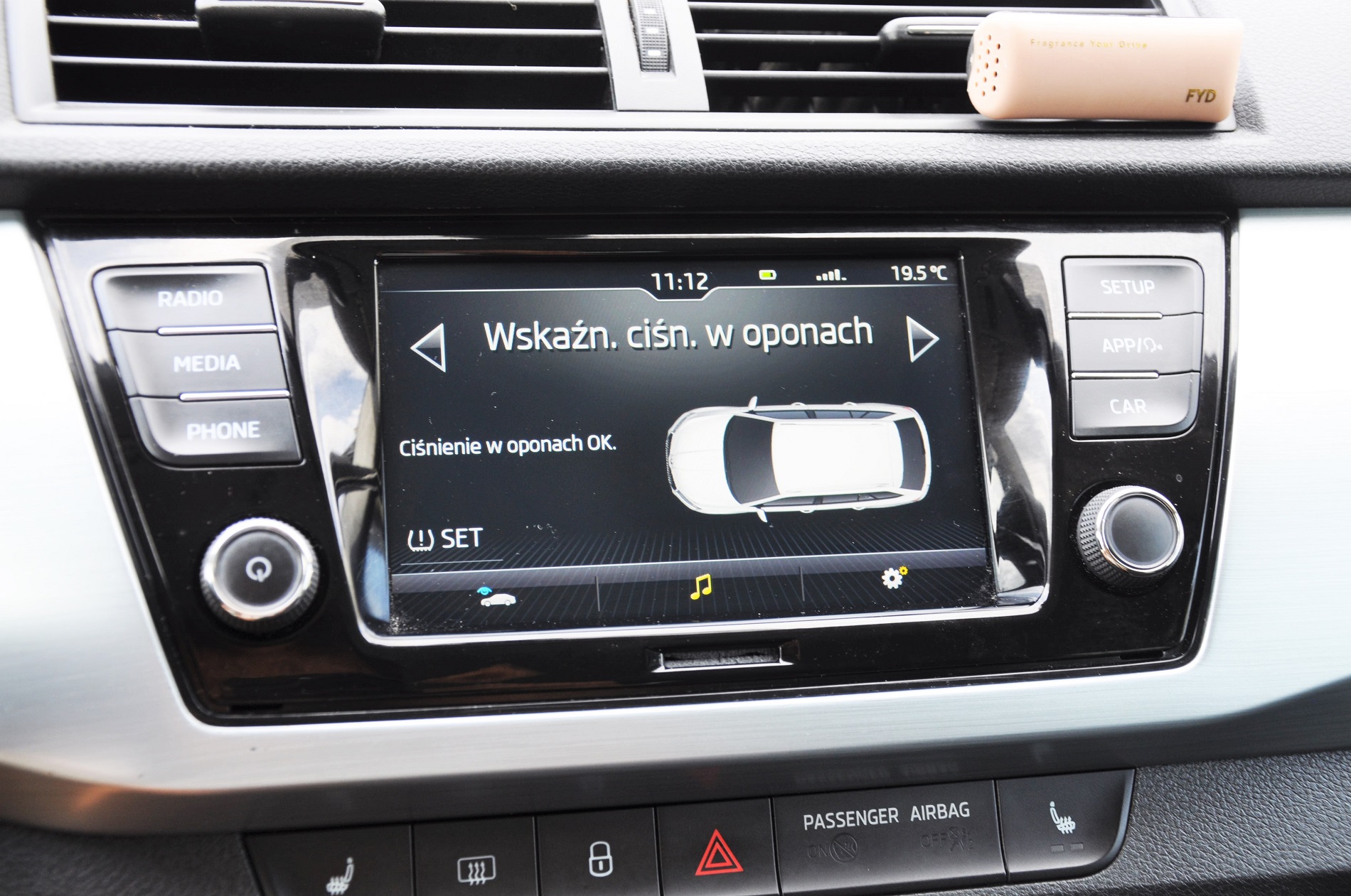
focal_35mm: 51
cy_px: 448
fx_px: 1911
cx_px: 676
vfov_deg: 26.4
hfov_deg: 38.9
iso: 250
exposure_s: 1/80
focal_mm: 34
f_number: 4.5
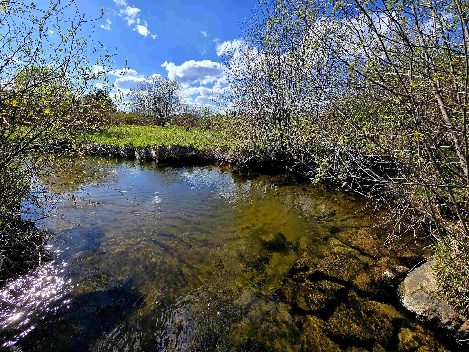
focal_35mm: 13
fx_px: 176
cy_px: 176
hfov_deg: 106.2
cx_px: 234
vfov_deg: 89.9
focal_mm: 2.2
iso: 50
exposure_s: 1/2500
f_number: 2.2
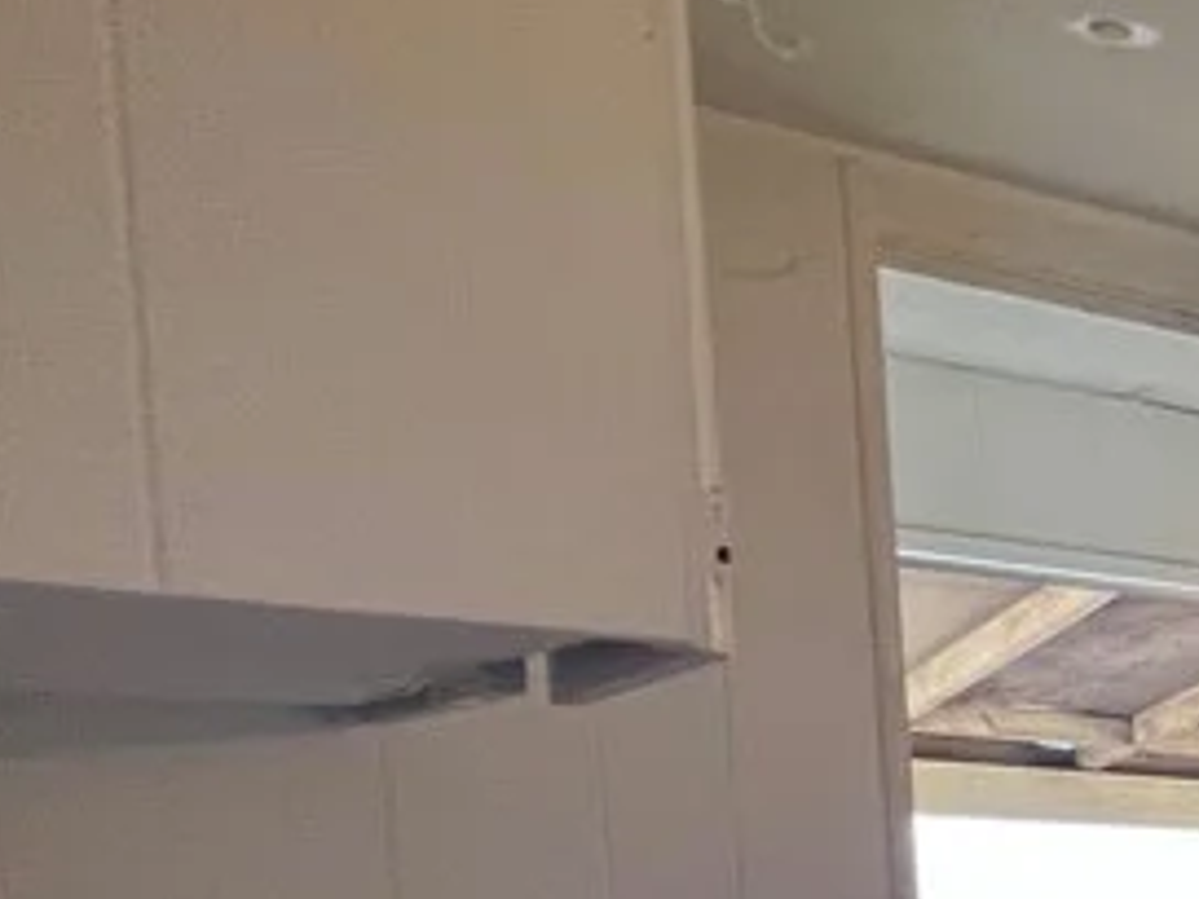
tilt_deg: -5.6
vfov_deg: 26.6
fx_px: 1697
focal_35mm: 49
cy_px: 1058
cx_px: 2239
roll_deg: -0.1
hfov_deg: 21.3
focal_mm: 1.57
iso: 160
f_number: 1.8
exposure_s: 1/60
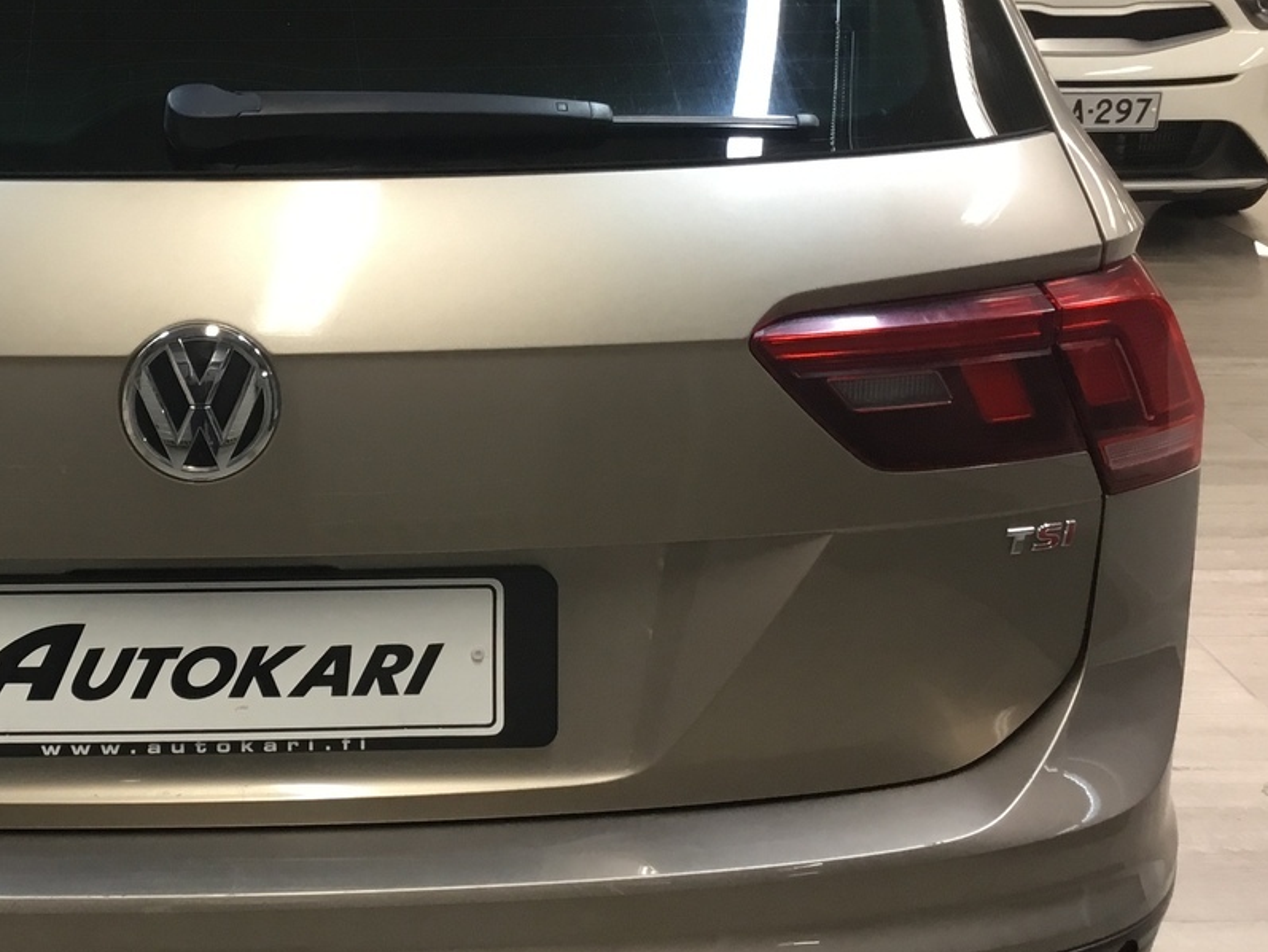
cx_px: 229
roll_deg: +1.6
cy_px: 395
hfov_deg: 33.2
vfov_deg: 26.1
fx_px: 2052
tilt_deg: -17.7
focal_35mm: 56
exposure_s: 1/33
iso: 80
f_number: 2.4
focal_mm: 3.3
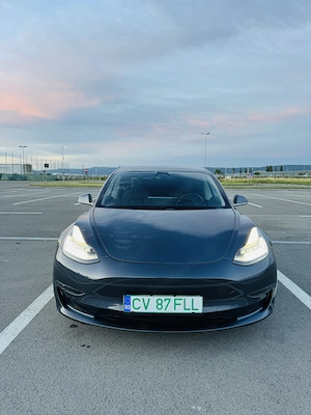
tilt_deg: -5.0
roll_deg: -0.3
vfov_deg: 71.6
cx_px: 156
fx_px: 287
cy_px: 208
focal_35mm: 24
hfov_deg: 56.8
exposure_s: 1/100
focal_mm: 6.76
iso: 100
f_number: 1.78
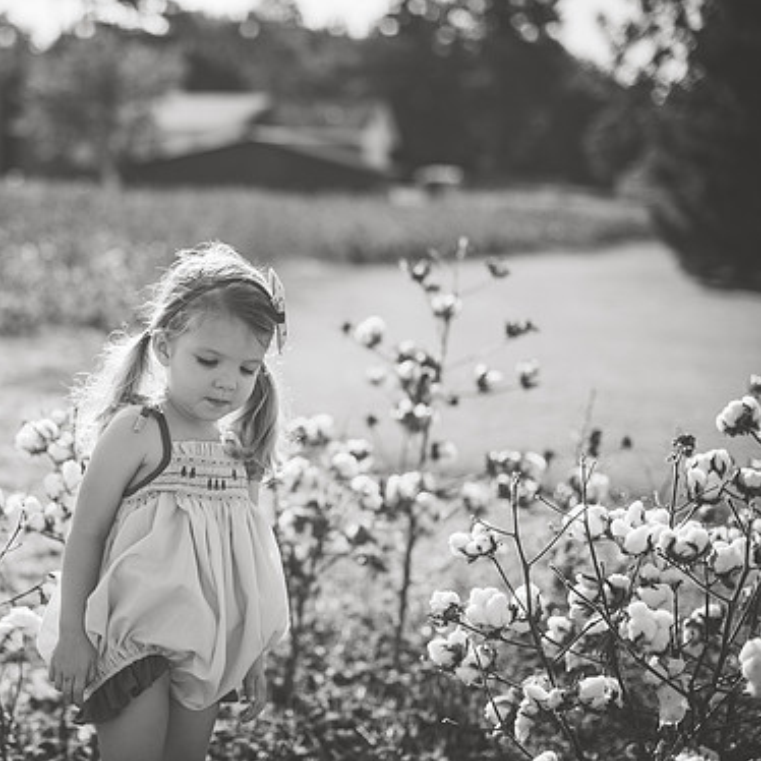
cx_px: 191
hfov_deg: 25.8
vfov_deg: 26.1
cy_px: 390
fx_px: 1642
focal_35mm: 66
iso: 160
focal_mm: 50
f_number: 2.2
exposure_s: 1/3200
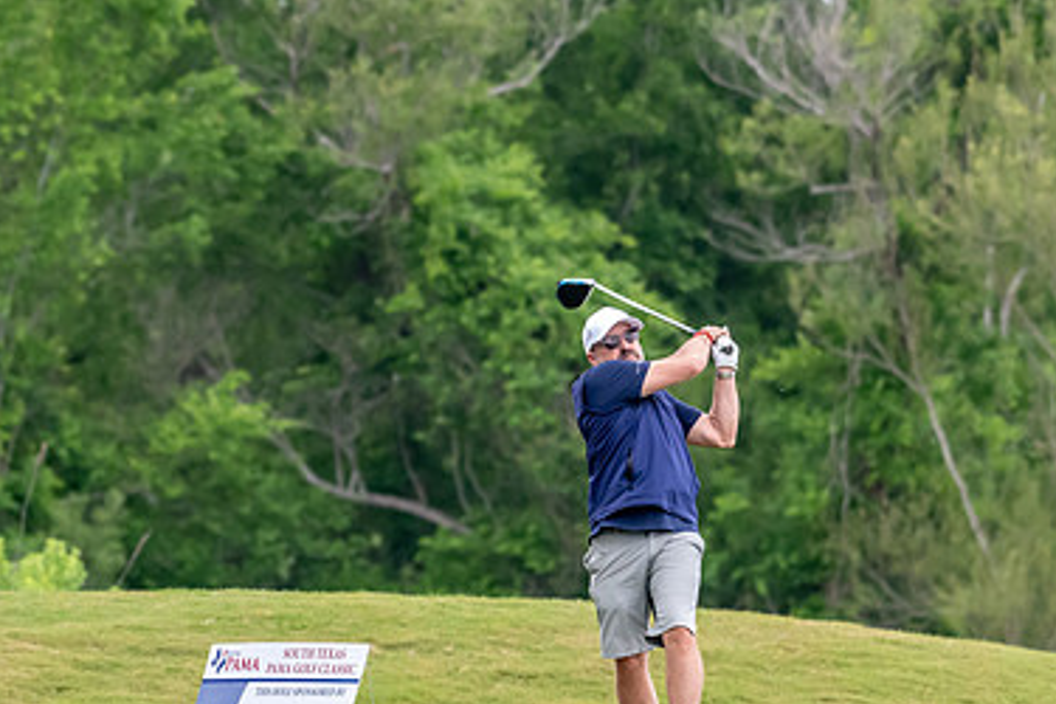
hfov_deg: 3.3
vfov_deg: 2.2
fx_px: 18391
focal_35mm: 627
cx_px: 515
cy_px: 407
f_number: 5.6
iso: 2500
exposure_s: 1/2000
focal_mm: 270
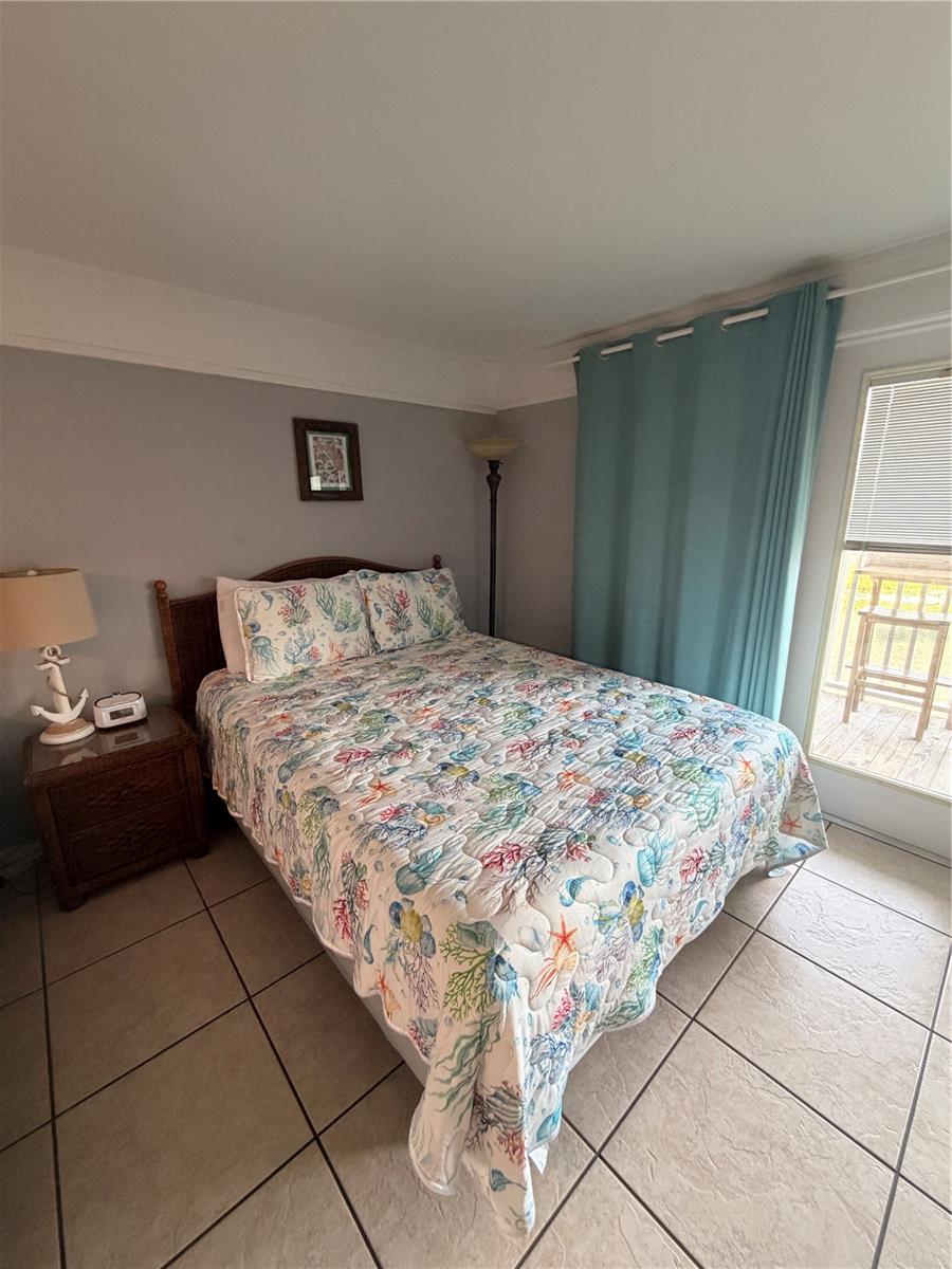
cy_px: 634
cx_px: 476
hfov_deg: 85.7
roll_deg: +1.1
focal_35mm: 14
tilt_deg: -15.2
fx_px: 513
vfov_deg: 102.1
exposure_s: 1/60
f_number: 2.2
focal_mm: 2.22
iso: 320
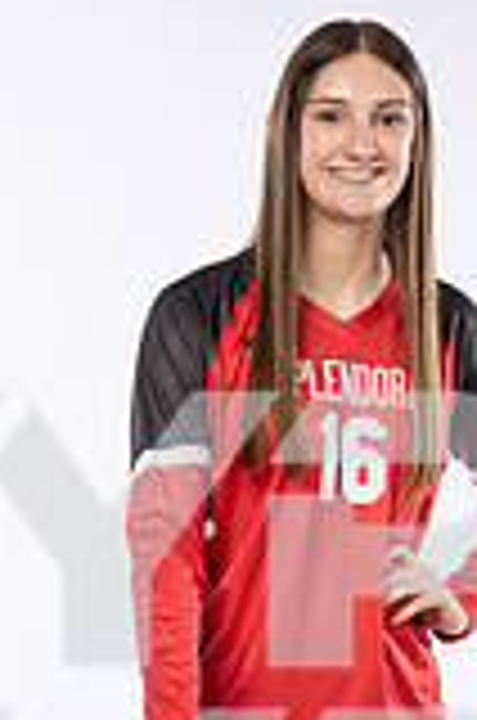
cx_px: 225
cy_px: 850
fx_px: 2475
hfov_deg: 11.0
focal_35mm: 124
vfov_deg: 15.9
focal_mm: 44
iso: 200
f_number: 7.1
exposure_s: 1/250
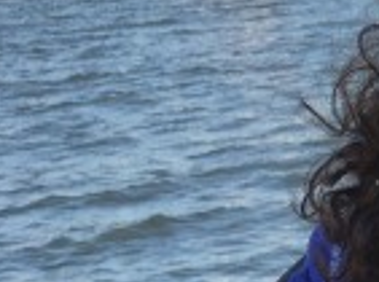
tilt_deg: -7.3
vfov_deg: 9.0
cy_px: 102
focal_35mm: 165
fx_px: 1802
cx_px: 1062
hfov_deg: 9.8
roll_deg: +3.3
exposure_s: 1/427
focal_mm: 4.15
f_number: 2.2
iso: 25
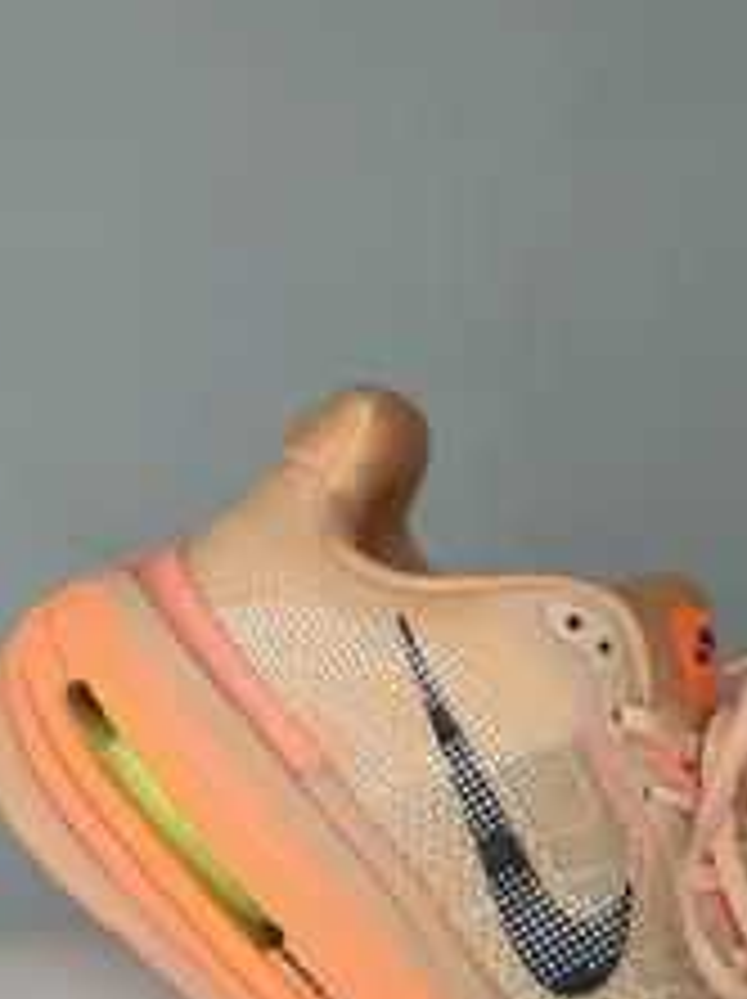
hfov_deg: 27.5
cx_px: 590
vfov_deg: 34.0
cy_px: 968
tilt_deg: -70.3
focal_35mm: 52
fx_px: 1499
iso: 80
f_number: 1.78
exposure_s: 1/322
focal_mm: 6.76
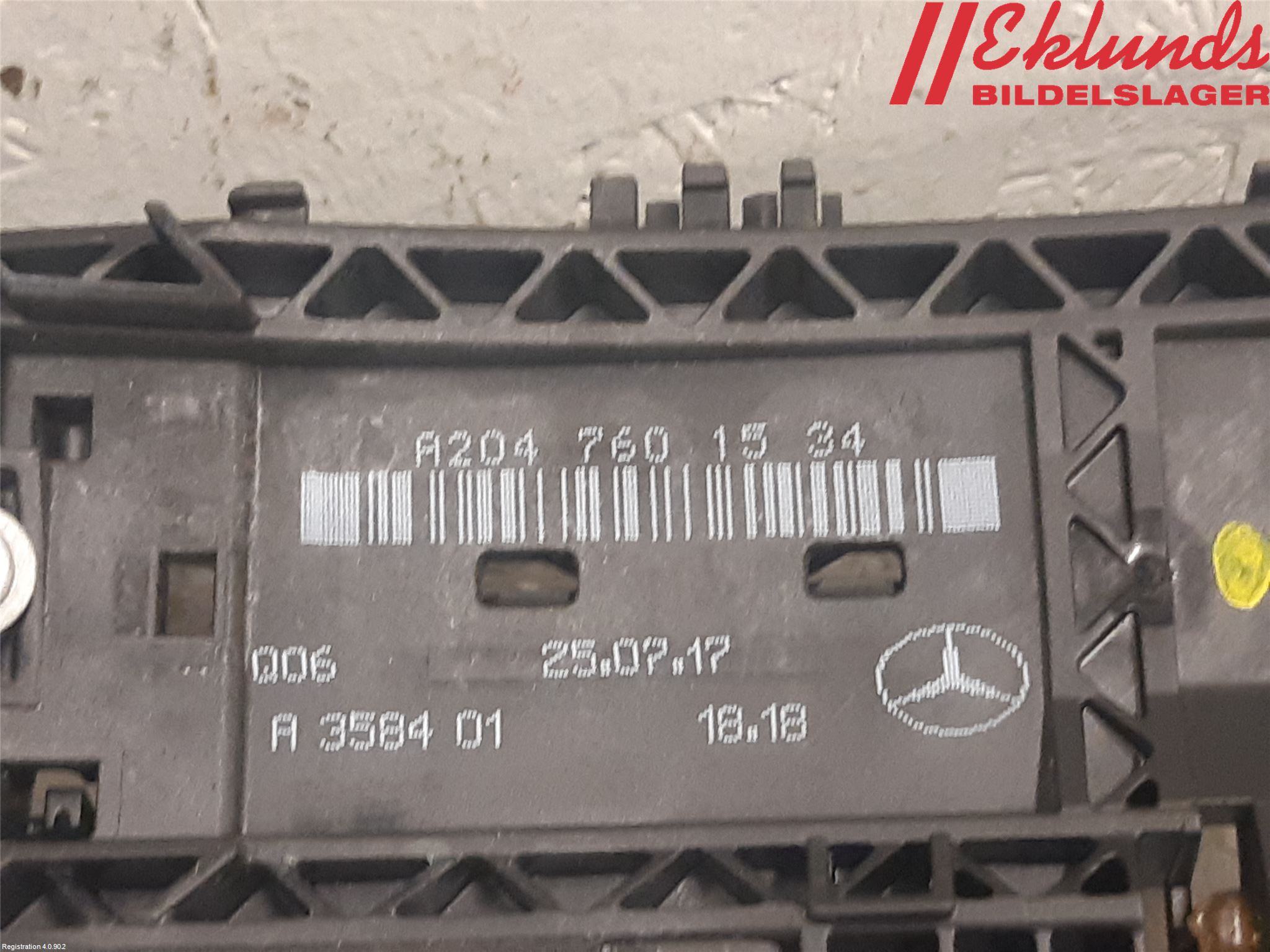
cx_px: 635
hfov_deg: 67.3
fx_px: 954
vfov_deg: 53.1
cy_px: 476
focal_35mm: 26
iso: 250
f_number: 1.7
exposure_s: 1/33
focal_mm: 3.93
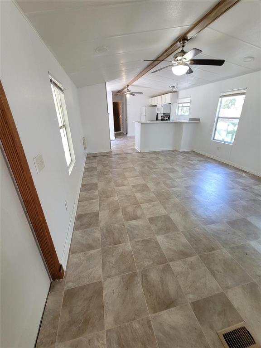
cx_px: 130
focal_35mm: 13
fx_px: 131
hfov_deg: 89.9
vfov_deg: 106.2
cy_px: 174
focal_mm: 2.2
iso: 320
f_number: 2.2
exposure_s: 1/60
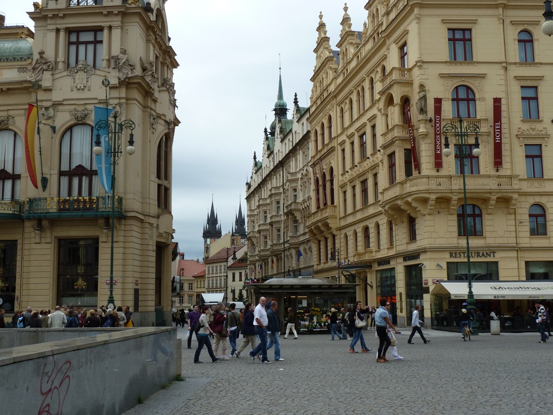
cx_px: 276
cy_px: 208
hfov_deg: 44.8
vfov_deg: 34.3
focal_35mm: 42
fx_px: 671
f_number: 5
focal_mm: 6.9
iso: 80
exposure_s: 1/400
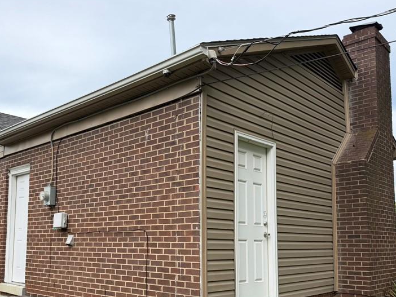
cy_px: 205
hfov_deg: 52.3
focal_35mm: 35
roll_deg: +0.2
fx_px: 401
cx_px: 159
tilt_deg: +5.6
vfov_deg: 40.1
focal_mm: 6.76
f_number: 1.78
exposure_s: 1/1727
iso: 80
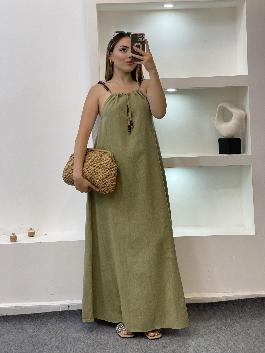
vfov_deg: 36.2
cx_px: 134
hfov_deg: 27.5
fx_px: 541
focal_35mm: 53
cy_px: 178
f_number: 2
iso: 80
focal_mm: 6
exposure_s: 1/100
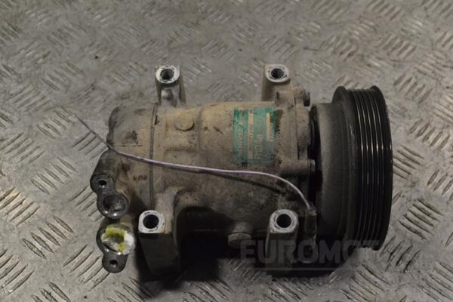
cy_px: 151
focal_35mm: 52
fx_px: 661
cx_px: 226
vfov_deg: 25.8
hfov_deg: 37.9
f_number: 10
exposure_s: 1/400
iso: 3200
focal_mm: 35
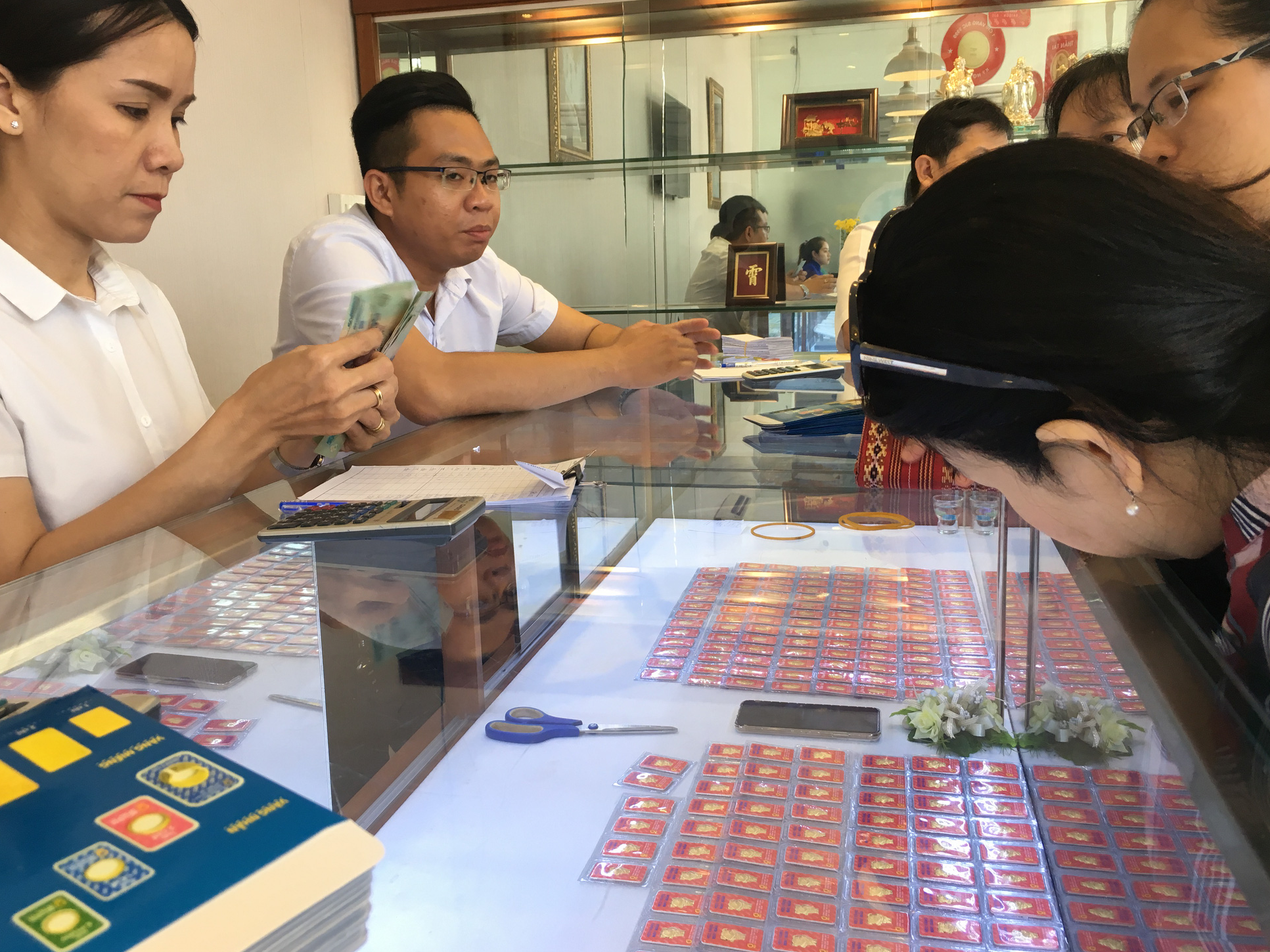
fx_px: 1101
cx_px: 627
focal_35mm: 30
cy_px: 474
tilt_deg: -9.9
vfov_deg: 46.8
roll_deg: +1.3
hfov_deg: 60.0
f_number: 2.2
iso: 25
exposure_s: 1/33
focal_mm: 4.15
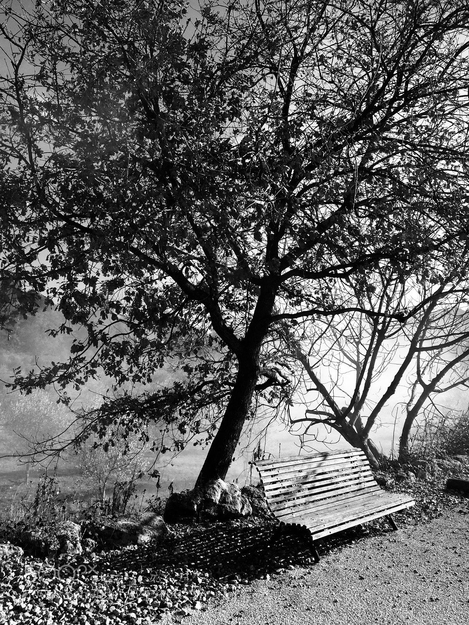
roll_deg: -1.8
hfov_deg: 48.2
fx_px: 524
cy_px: 312
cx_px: 234
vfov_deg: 61.7
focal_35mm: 29
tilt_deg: +4.4
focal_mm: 4.15
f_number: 2.2
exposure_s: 1/1414
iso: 32
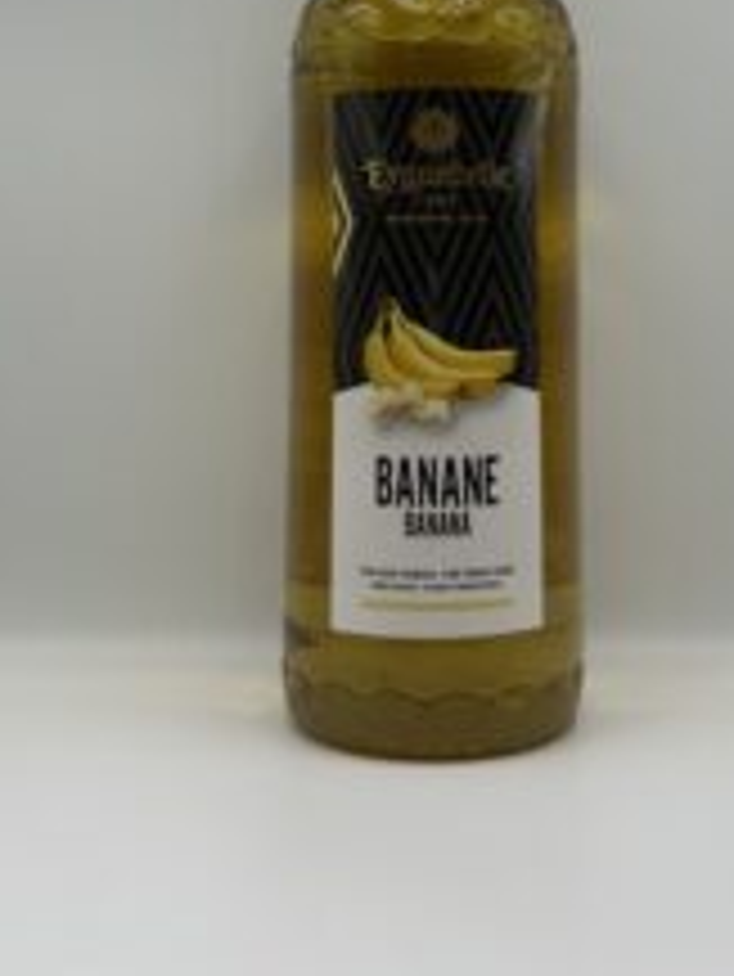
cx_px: 450
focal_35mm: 48
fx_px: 1356
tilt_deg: +3.6
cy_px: 184
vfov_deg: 38.1
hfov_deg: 30.2
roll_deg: -0.9
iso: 50
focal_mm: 5.7
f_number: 1.5
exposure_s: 1/820
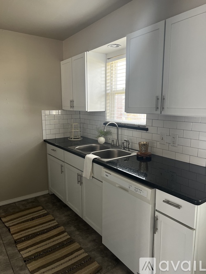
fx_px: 206
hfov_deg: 53.0
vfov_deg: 67.3
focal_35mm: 26
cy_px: 137
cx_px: 103
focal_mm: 5.7
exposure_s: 1/120
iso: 125
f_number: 1.5
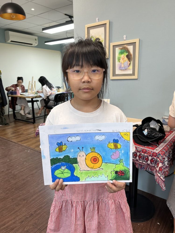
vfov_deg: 67.3
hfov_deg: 53.1
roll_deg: +2.2
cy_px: 116
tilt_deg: -13.4
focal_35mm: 26
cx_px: 88
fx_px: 175
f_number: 1.6
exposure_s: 1/100
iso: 64
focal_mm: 5.1
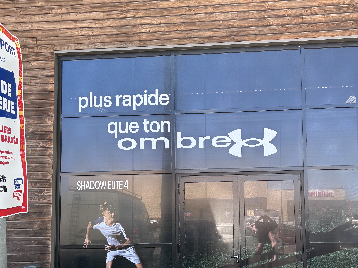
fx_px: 414
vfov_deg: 35.5
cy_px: 183
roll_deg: +1.0
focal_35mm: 40
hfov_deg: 46.2
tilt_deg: +3.9
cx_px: 231
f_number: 1.6
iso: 50
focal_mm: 5.96
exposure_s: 1/338
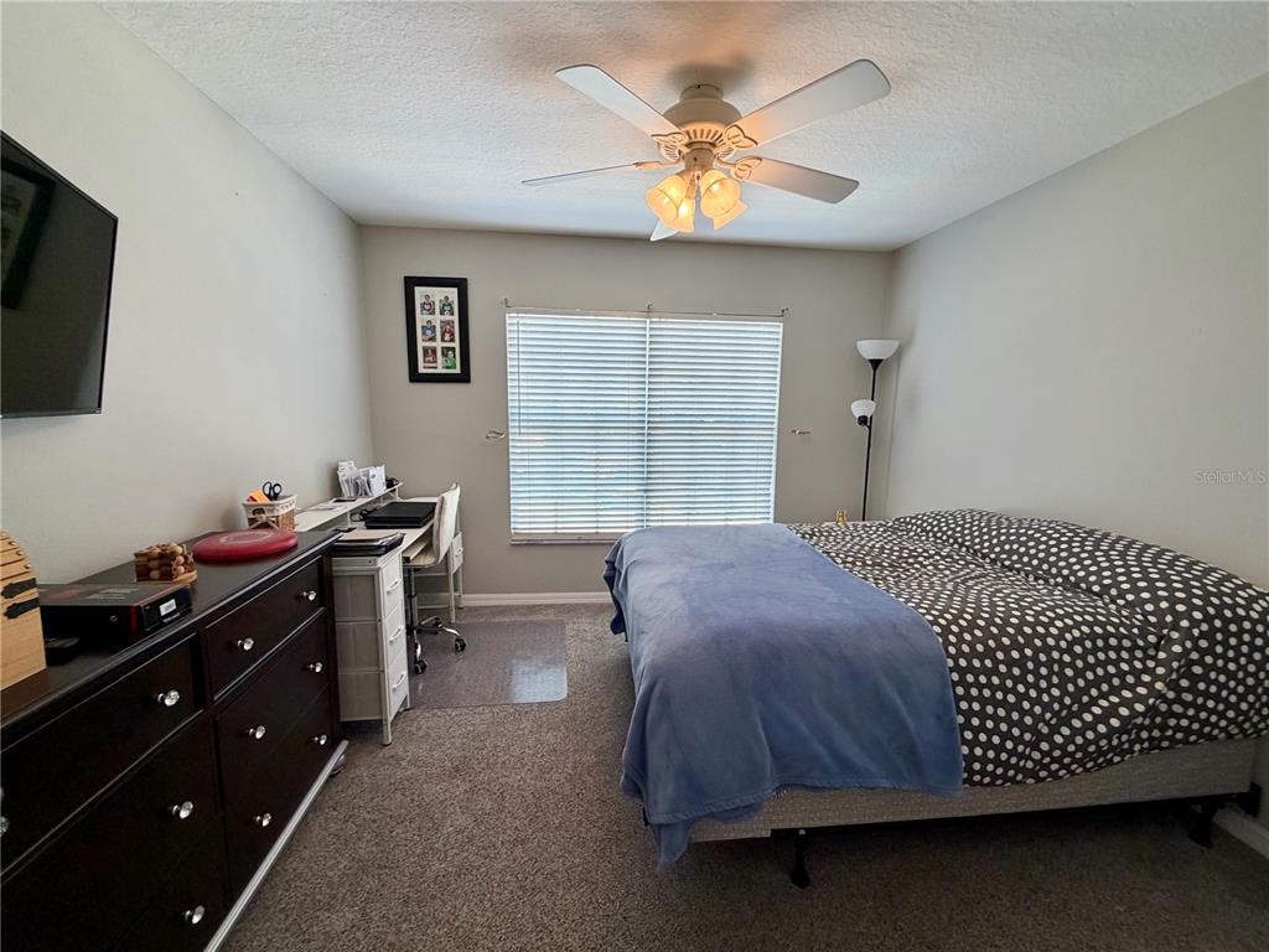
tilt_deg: -7.9
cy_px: 476
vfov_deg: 85.7
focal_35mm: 14
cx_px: 634
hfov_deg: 102.1
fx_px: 513
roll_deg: -0.7
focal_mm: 2.22
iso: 200
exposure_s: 1/120
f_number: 2.2
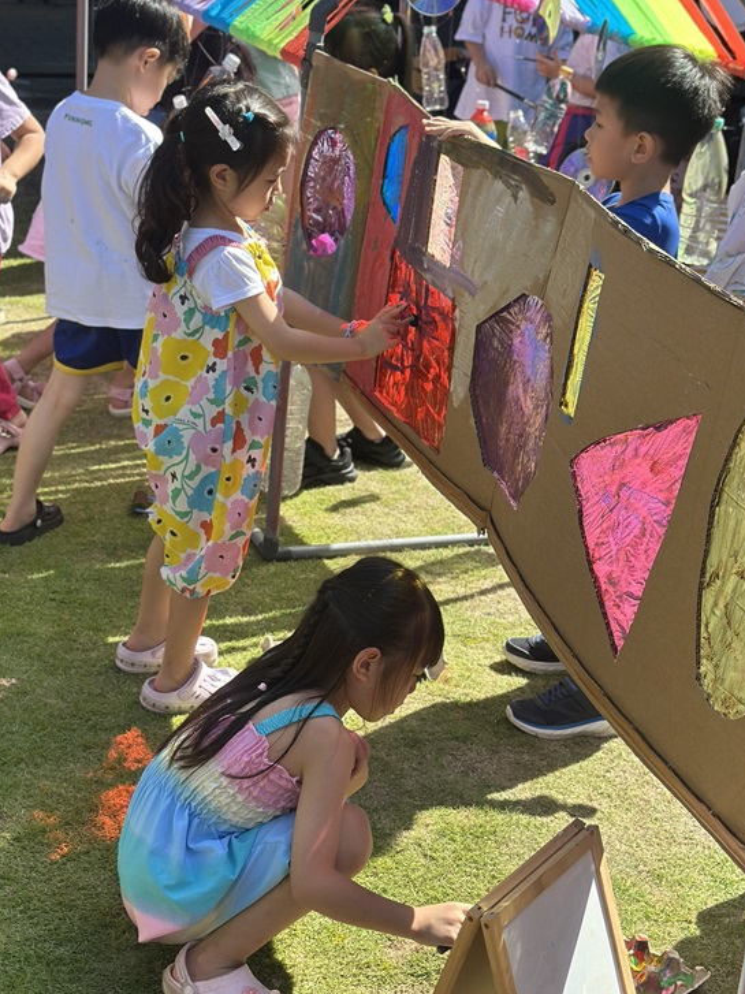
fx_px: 1894
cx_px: 414
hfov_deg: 22.2
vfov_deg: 29.4
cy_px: 476
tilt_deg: -15.5
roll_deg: -2.9
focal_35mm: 66
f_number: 1.78
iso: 80
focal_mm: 6.86
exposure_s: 1/1848
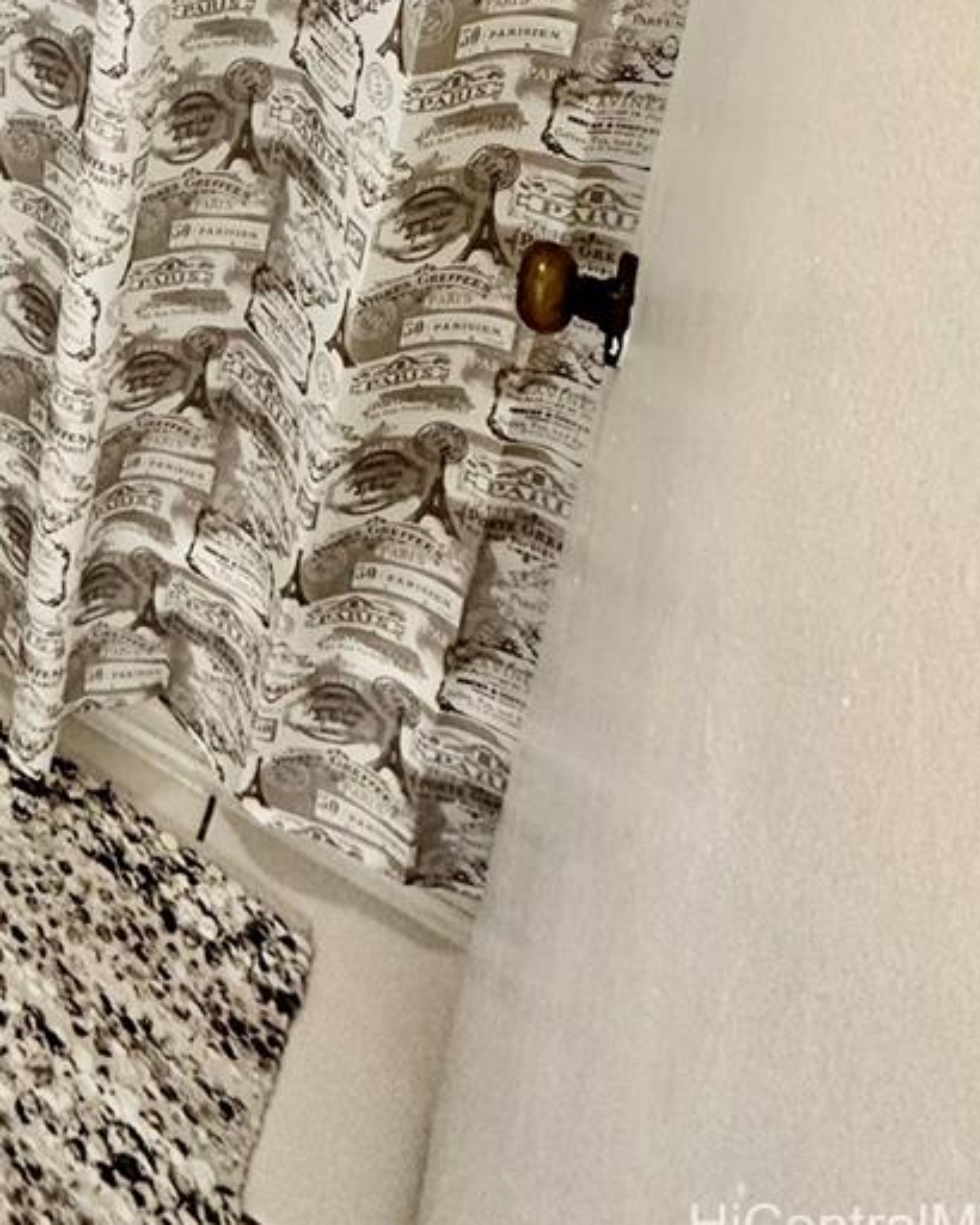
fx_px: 1159
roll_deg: +1.1
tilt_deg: -21.1
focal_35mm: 32
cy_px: -187
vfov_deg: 41.4
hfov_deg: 39.5
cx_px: -33
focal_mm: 2.22
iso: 320
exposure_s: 1/120
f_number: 2.2
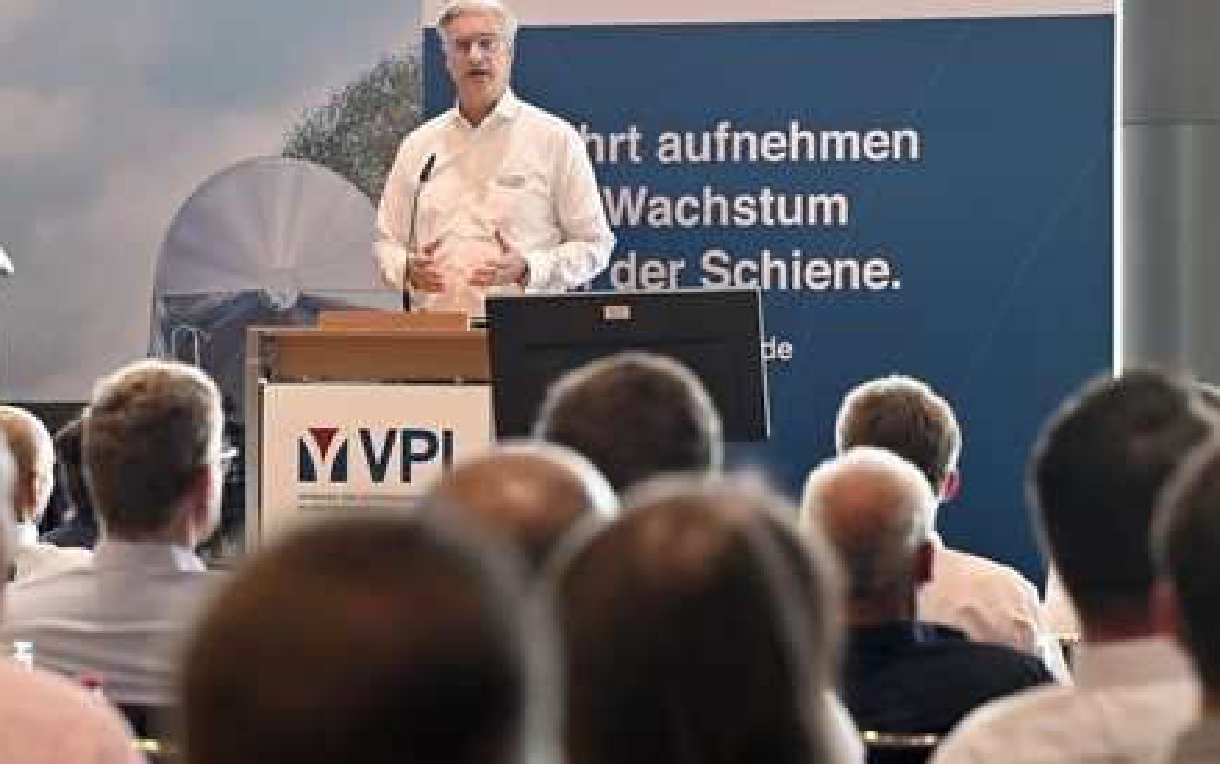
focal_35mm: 190
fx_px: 6321
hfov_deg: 11.0
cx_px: 275
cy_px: 386
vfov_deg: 6.9
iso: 1000
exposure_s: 1/60
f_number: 4.5
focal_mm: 105
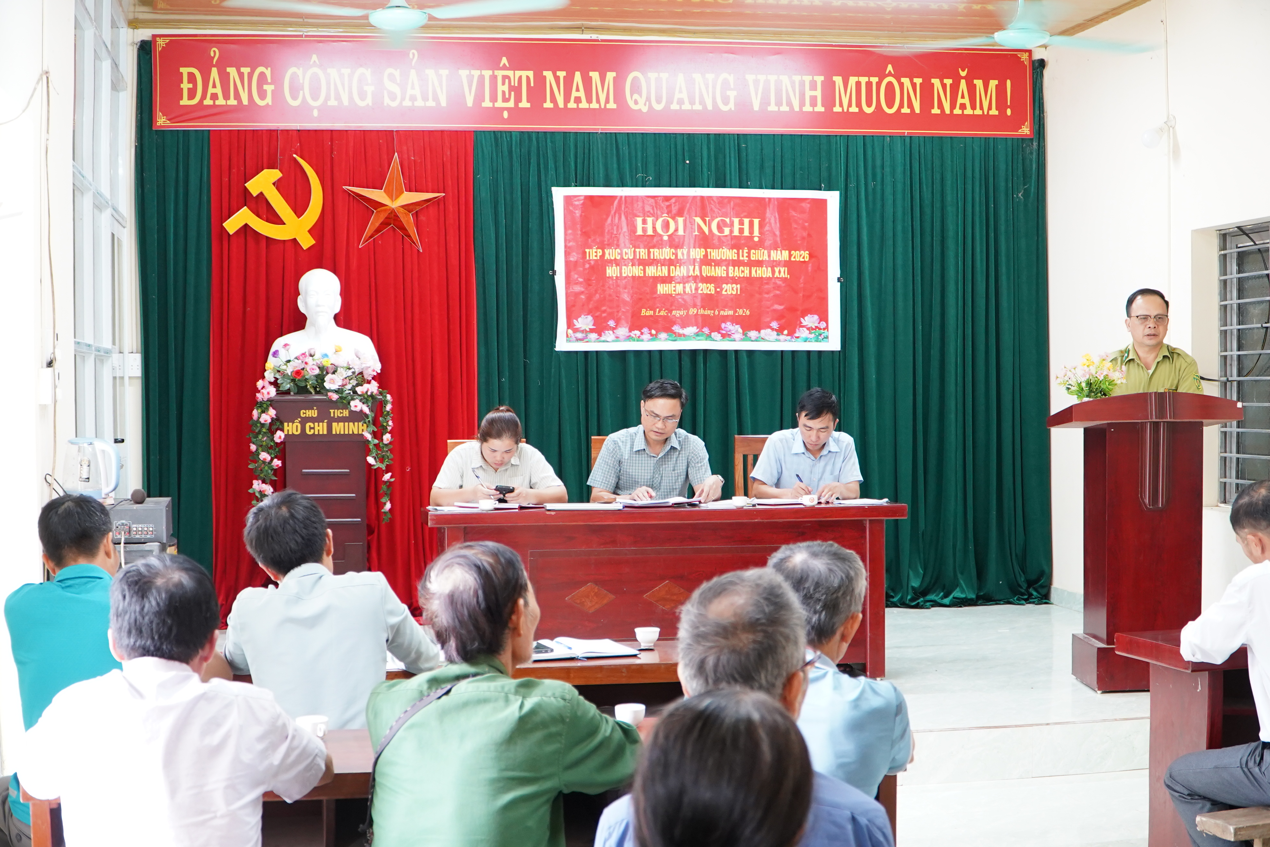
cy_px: 424
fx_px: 1623
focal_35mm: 46
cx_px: 635
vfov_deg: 29.2
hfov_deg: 42.7
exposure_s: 1/50
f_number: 4
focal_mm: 31
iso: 1600
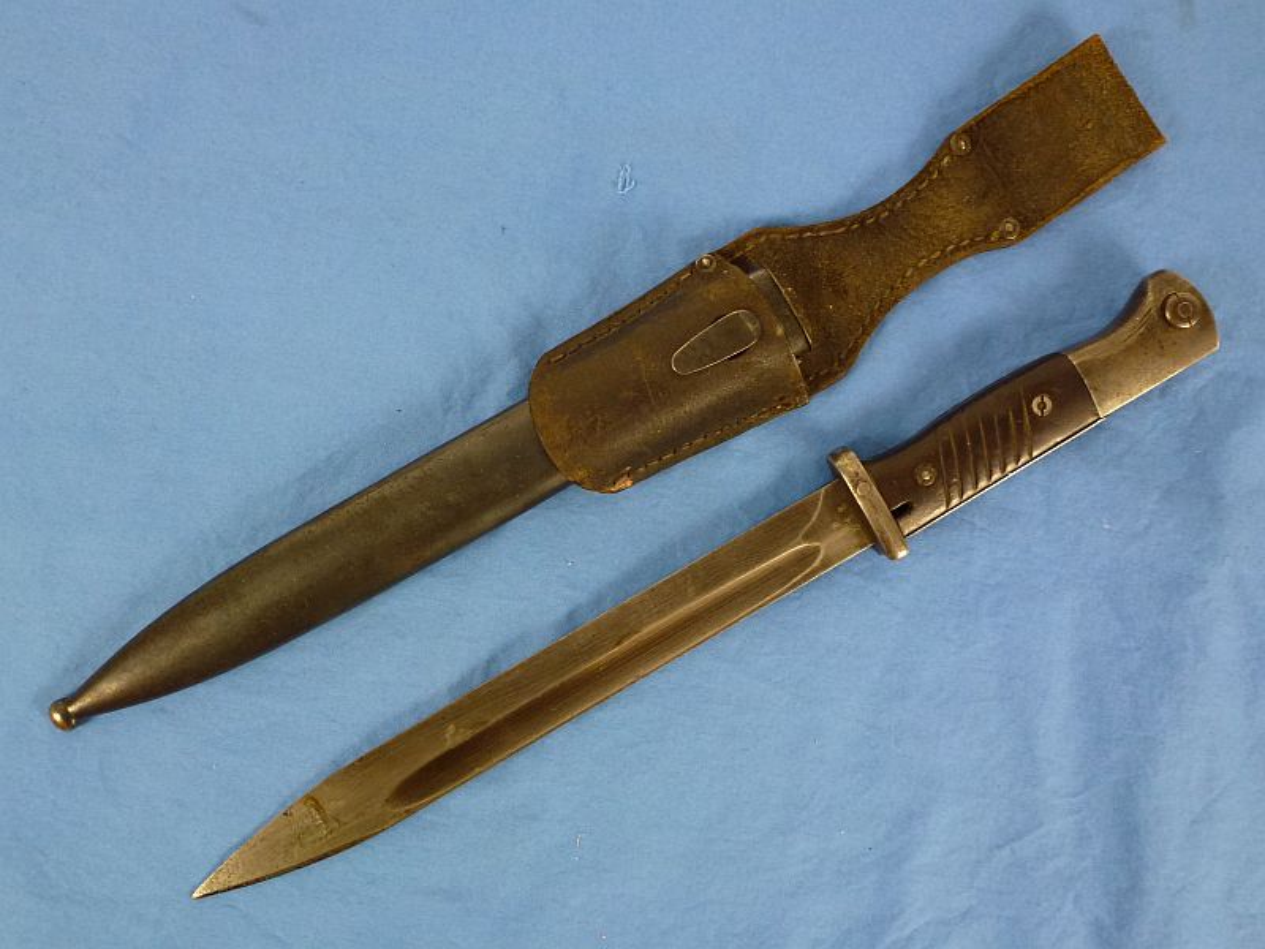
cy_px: 474
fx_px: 1096
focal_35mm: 30
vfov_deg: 46.8
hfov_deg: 60.0
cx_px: 632
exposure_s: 1/60
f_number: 3.5
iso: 250
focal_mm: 5.4
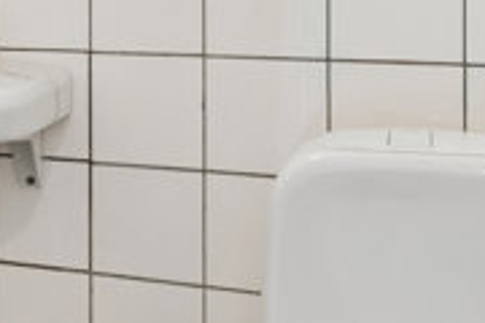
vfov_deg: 15.0
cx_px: -186
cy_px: -20
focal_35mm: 89
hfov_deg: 20.4
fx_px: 1199
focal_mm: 20
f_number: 10
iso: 200
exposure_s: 1/6
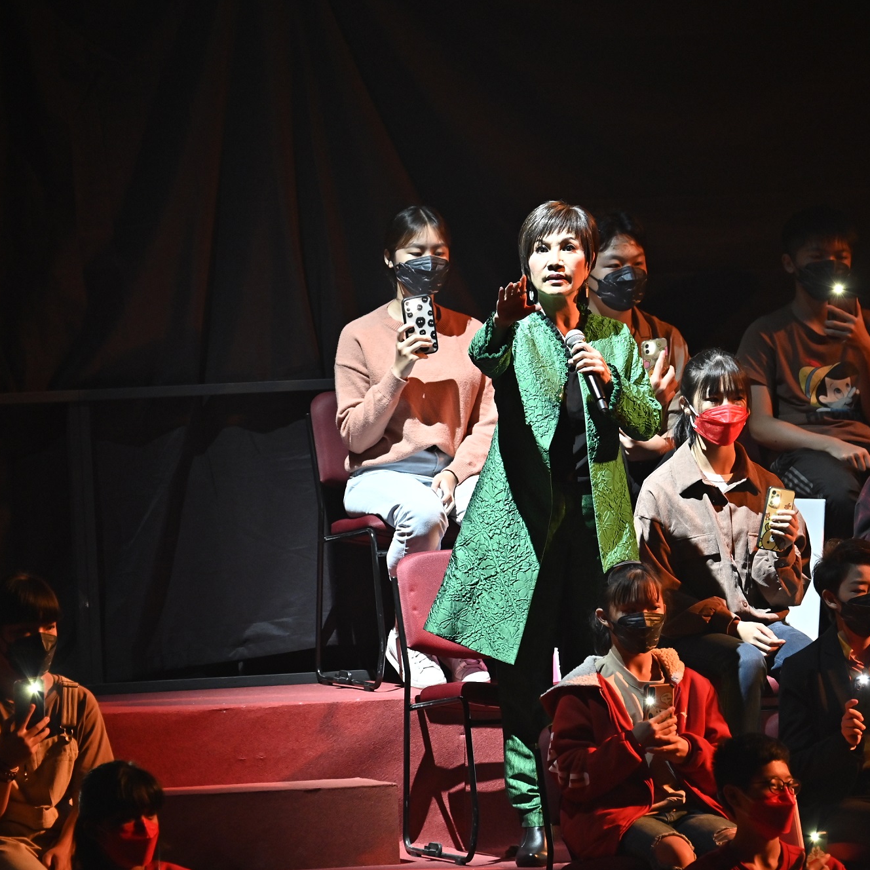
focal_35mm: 371
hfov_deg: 4.7
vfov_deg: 4.7
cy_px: 435
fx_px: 10549
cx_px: 567
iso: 2000
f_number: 5.6
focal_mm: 290
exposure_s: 1/250
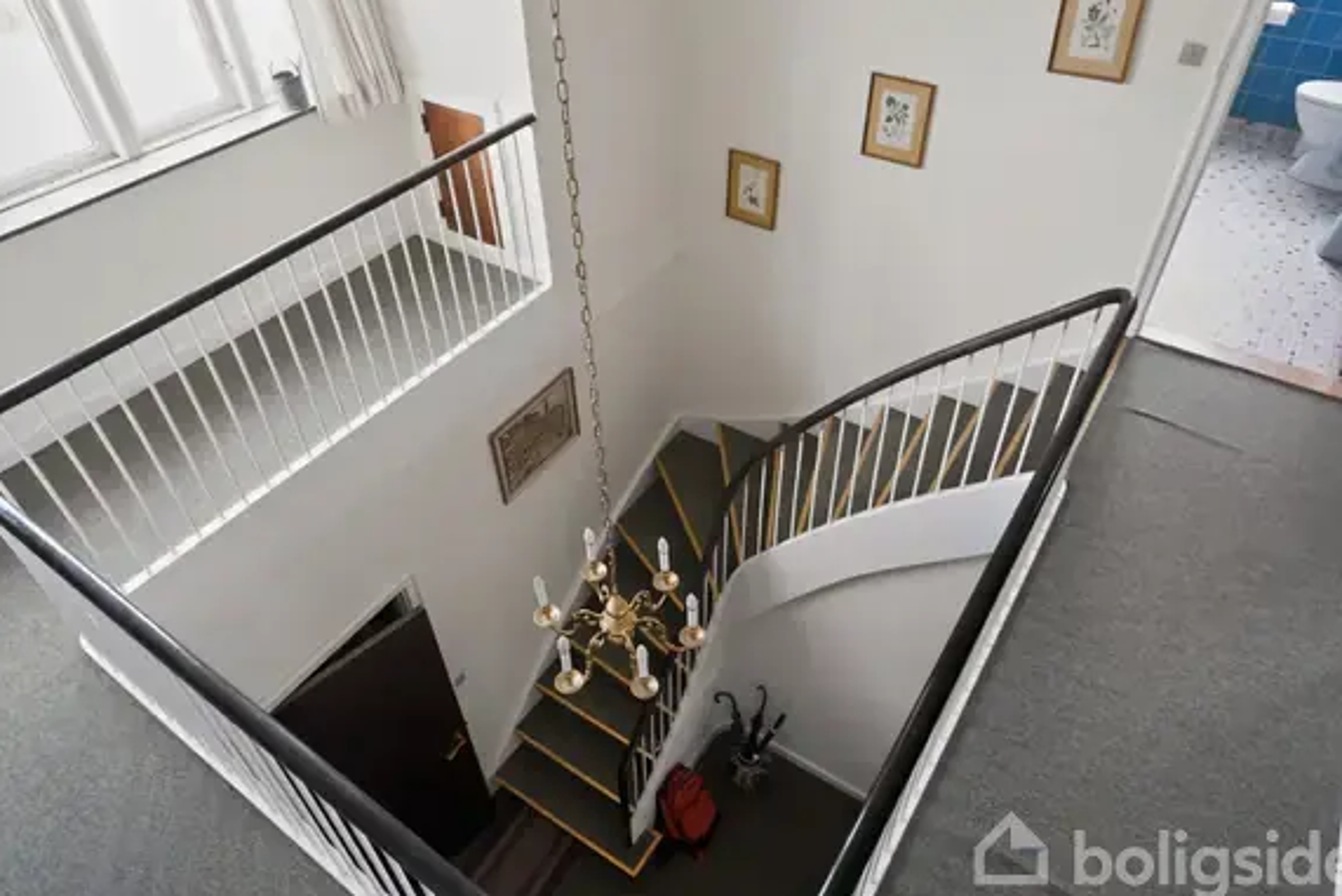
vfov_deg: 59.5
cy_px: 433
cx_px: 693
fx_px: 783
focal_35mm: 21
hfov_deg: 81.2
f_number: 8
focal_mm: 20
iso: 400
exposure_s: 1/5
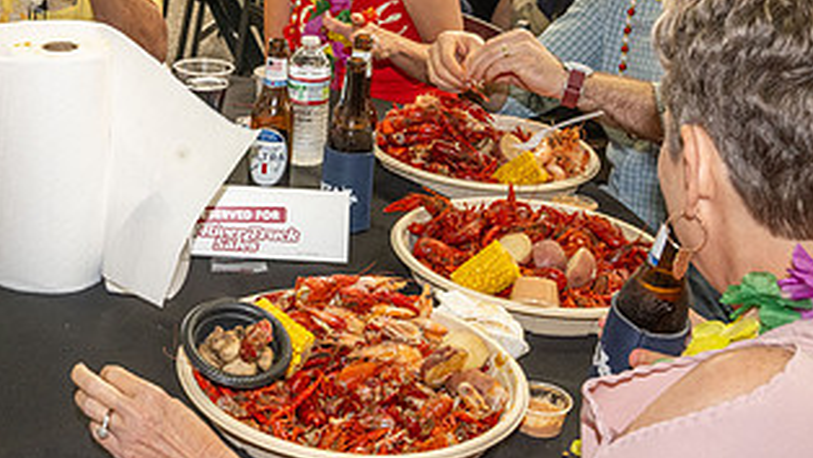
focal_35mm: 61
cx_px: 189
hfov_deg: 33.5
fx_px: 1316
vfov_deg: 19.5
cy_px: 79
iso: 1400
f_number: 9
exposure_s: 1/60
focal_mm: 31.5
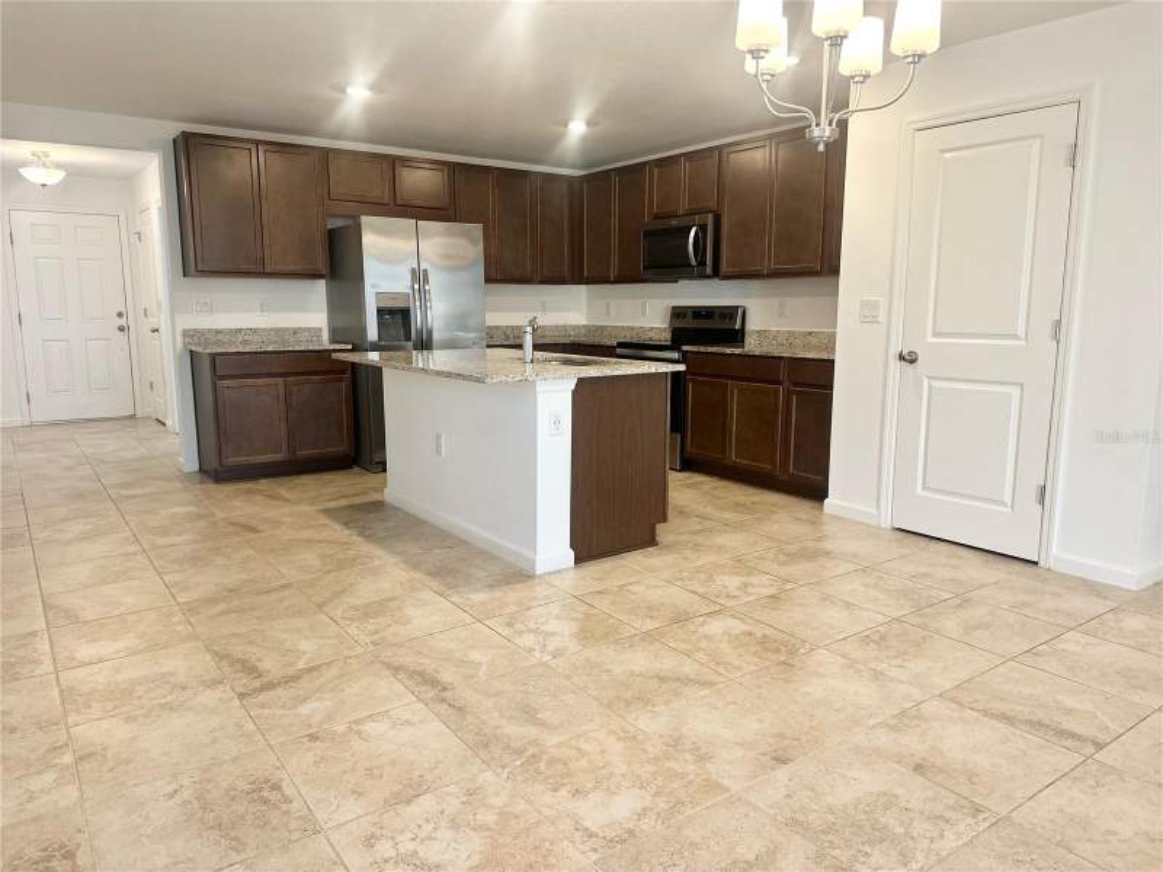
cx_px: 582
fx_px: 806
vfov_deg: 56.8
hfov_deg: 71.6
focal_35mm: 24
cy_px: 436
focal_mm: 6.86
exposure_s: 1/120
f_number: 1.78
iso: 160
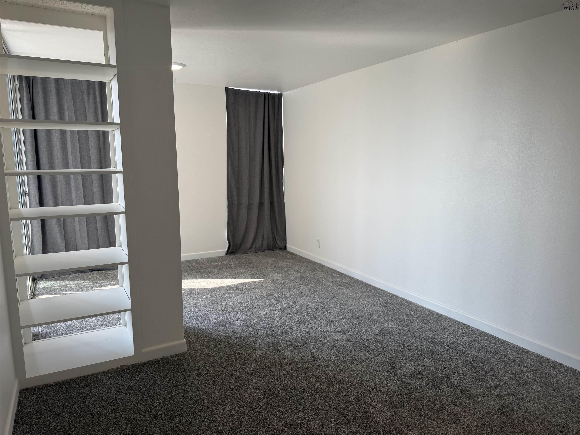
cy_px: 218
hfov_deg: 71.6
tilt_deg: -7.5
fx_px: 402
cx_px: 290
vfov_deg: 56.8
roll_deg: +0.8
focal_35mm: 24
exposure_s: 1/154
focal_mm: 6.76
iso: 64
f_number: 1.78
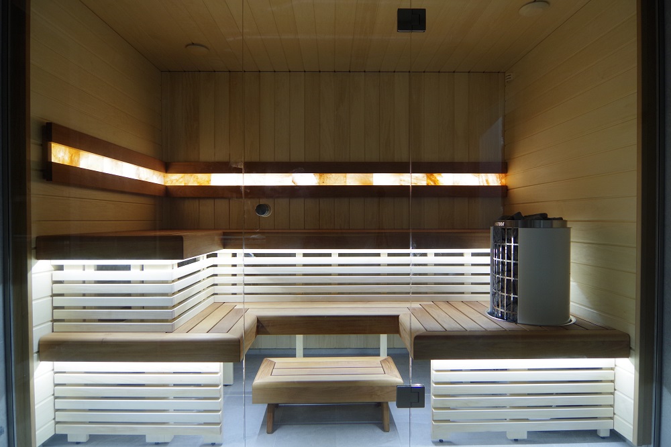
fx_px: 391
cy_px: 224
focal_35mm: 21
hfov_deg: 81.2
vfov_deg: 59.5
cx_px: 336
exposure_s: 1/30
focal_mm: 14
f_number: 4
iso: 800
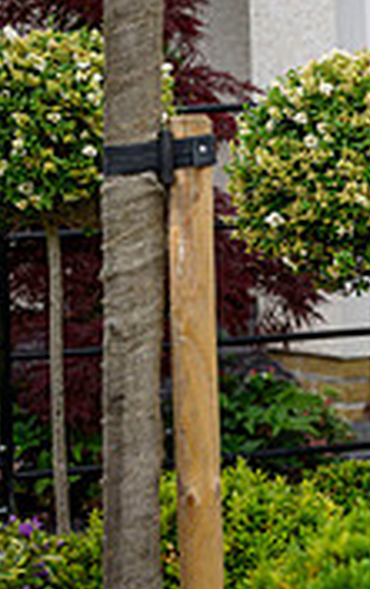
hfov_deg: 4.1
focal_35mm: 312
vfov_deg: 6.7
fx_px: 5022
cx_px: 923
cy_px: 72
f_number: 4.5
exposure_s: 1/400
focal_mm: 89
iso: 200
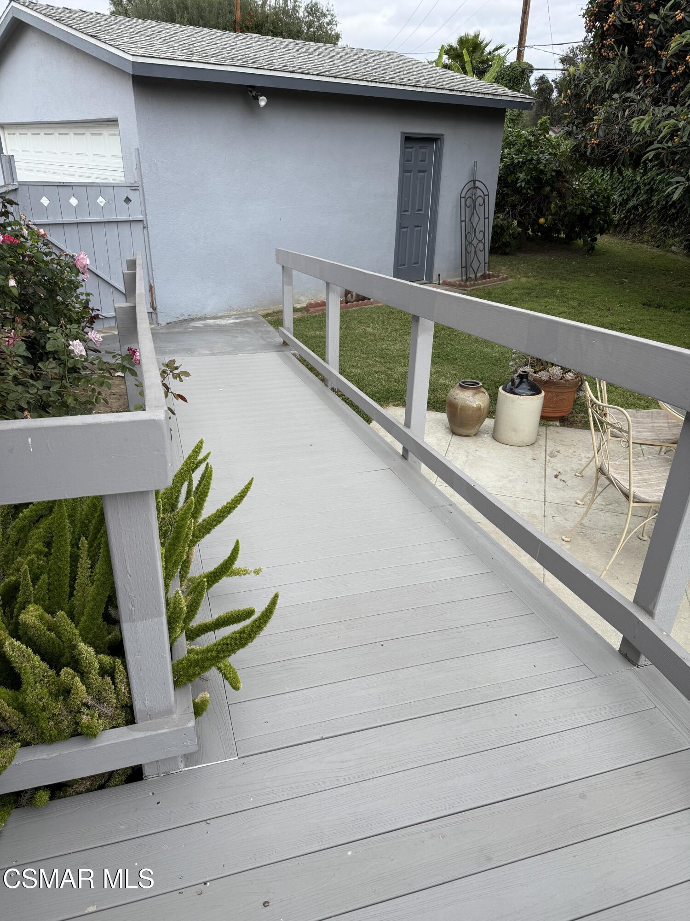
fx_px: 638
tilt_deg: -25.3
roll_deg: -0.8
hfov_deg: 56.8
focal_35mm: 24
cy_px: 460
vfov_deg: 71.6
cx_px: 345
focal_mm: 6.76
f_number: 1.78
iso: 80
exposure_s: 1/2370
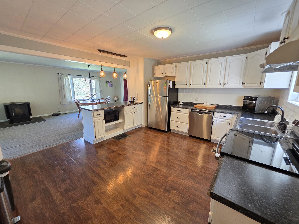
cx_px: 150
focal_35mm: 13
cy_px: 112
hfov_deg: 106.2
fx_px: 112
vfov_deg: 89.9
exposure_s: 1/60
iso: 320
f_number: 1.9
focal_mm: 2.2
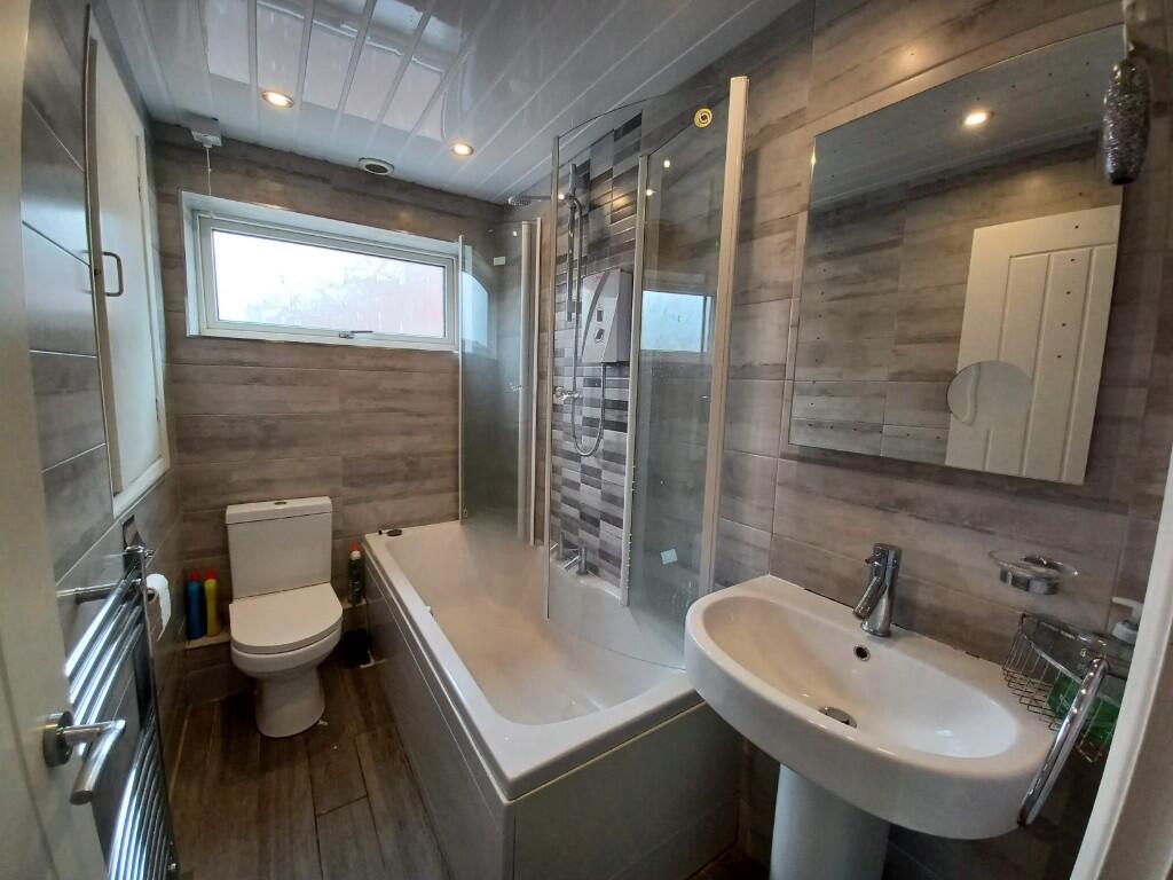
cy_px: 440
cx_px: 586
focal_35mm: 13
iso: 64
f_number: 2.2
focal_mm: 1.42
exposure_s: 1/50
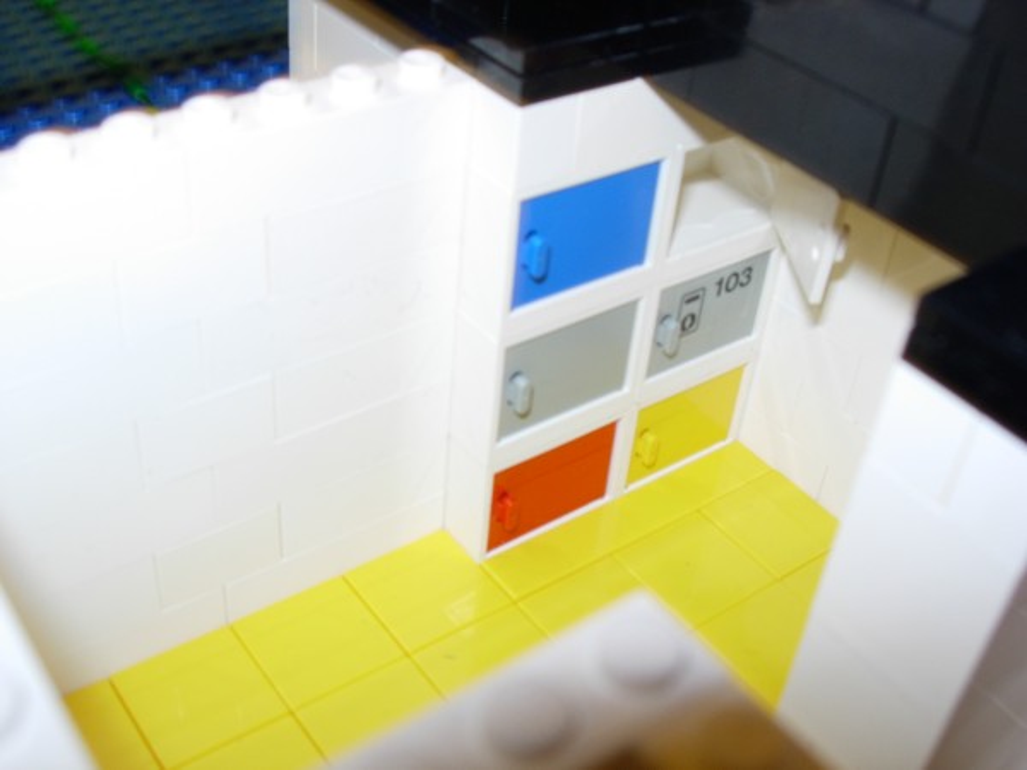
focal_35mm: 41
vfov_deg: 35.1
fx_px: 1216
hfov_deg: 45.8
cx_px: 514
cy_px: 385
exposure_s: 1
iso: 79
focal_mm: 8.5
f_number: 4.9
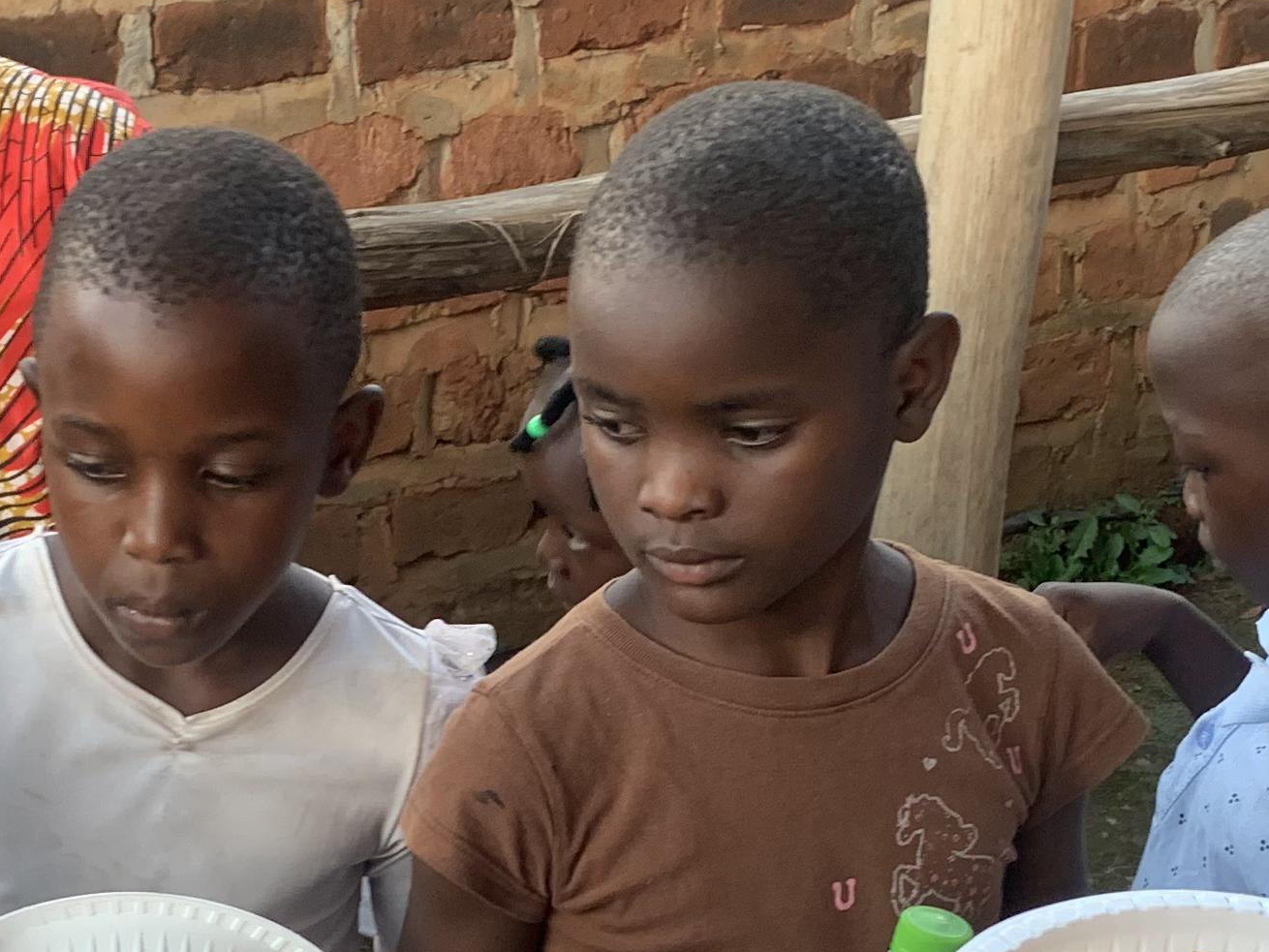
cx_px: 573
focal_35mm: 80
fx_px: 2933
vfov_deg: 18.3
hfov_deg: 24.4
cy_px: 699
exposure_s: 1/95
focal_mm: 4.25
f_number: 1.8
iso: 100
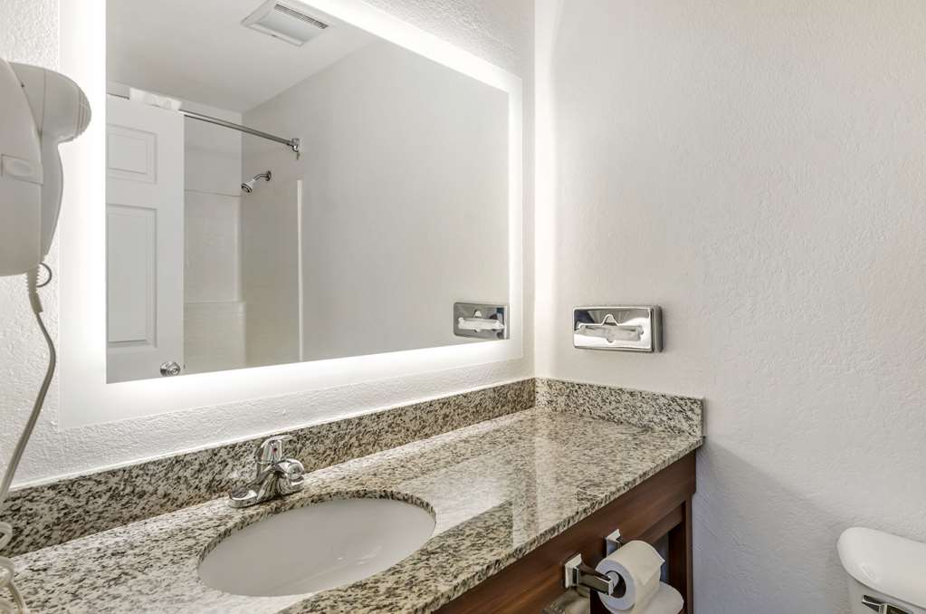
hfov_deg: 85.5
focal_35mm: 20
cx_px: 463
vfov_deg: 63.0
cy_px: 307
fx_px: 501
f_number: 8
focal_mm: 13
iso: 200
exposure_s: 1/13
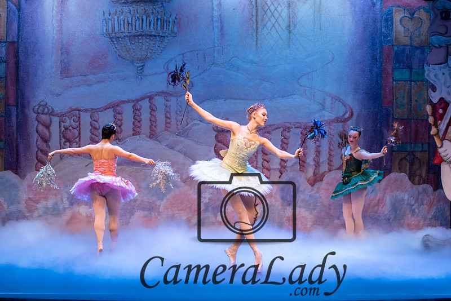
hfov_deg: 22.8
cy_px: 184
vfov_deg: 15.3
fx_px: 1120
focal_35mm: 89
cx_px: 251
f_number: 2.8
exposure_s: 1/400
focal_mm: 70
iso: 2500
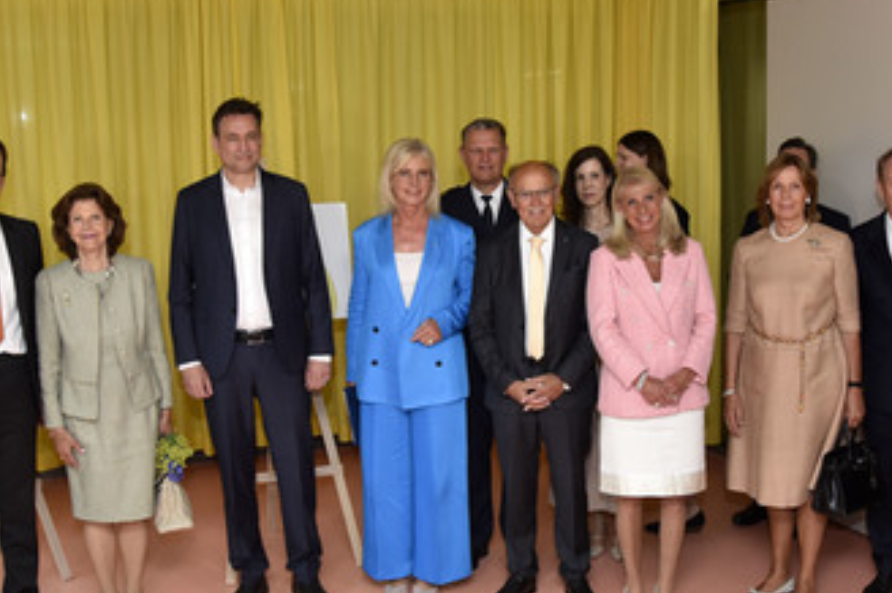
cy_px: 389
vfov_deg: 39.5
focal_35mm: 33
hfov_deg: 57.3
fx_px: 817
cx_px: 439
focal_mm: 24
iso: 2000
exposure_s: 1/250
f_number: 8
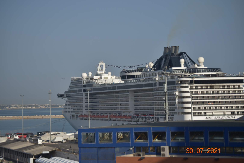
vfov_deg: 10.8
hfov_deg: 16.1
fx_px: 864
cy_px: 82
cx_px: 122
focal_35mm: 128
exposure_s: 1/2000
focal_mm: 85
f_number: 4.5
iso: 140
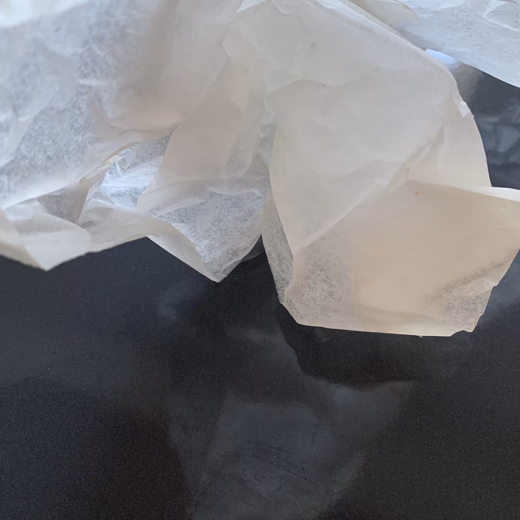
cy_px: 248
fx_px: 527
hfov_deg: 52.5
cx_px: 260
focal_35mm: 31
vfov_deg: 52.5
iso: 160
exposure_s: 1/60
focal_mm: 4.25
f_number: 1.8
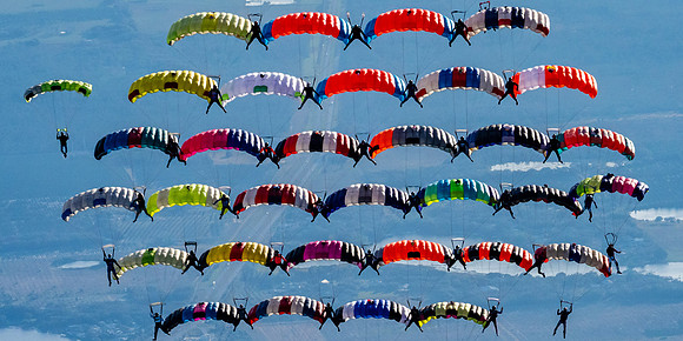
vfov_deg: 2.3
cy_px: 435
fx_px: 8382
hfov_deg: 4.7
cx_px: 424
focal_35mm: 475
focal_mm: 200
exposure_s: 1/2500
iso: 1250
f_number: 10
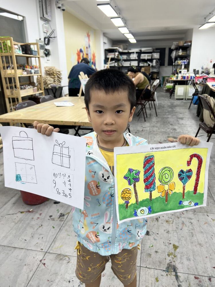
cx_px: 108
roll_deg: +1.1
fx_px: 215
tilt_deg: -17.8
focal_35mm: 26
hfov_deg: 53.1
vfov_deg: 67.3
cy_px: 144
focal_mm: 5.7
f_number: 1.5
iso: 40
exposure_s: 1/100
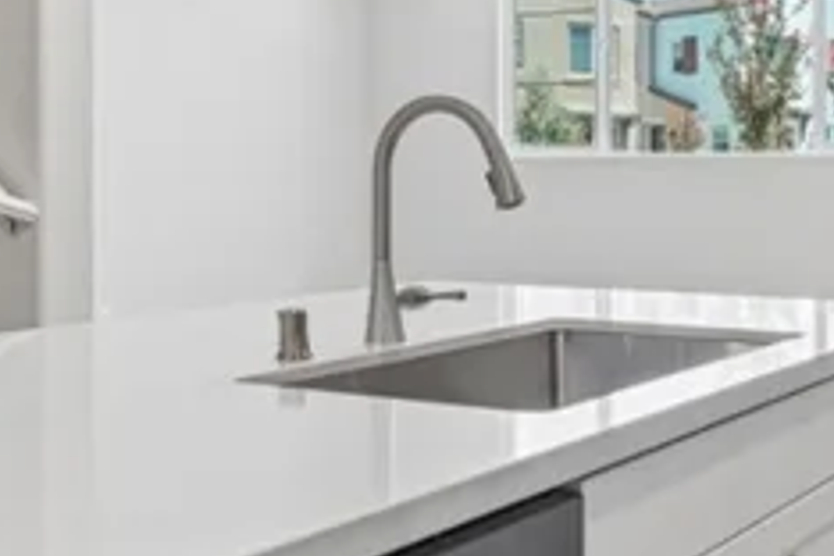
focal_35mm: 54
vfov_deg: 25.0
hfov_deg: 36.2
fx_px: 1251
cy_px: 214
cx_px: 597
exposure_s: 1/30
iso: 320
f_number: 7.1
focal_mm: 15
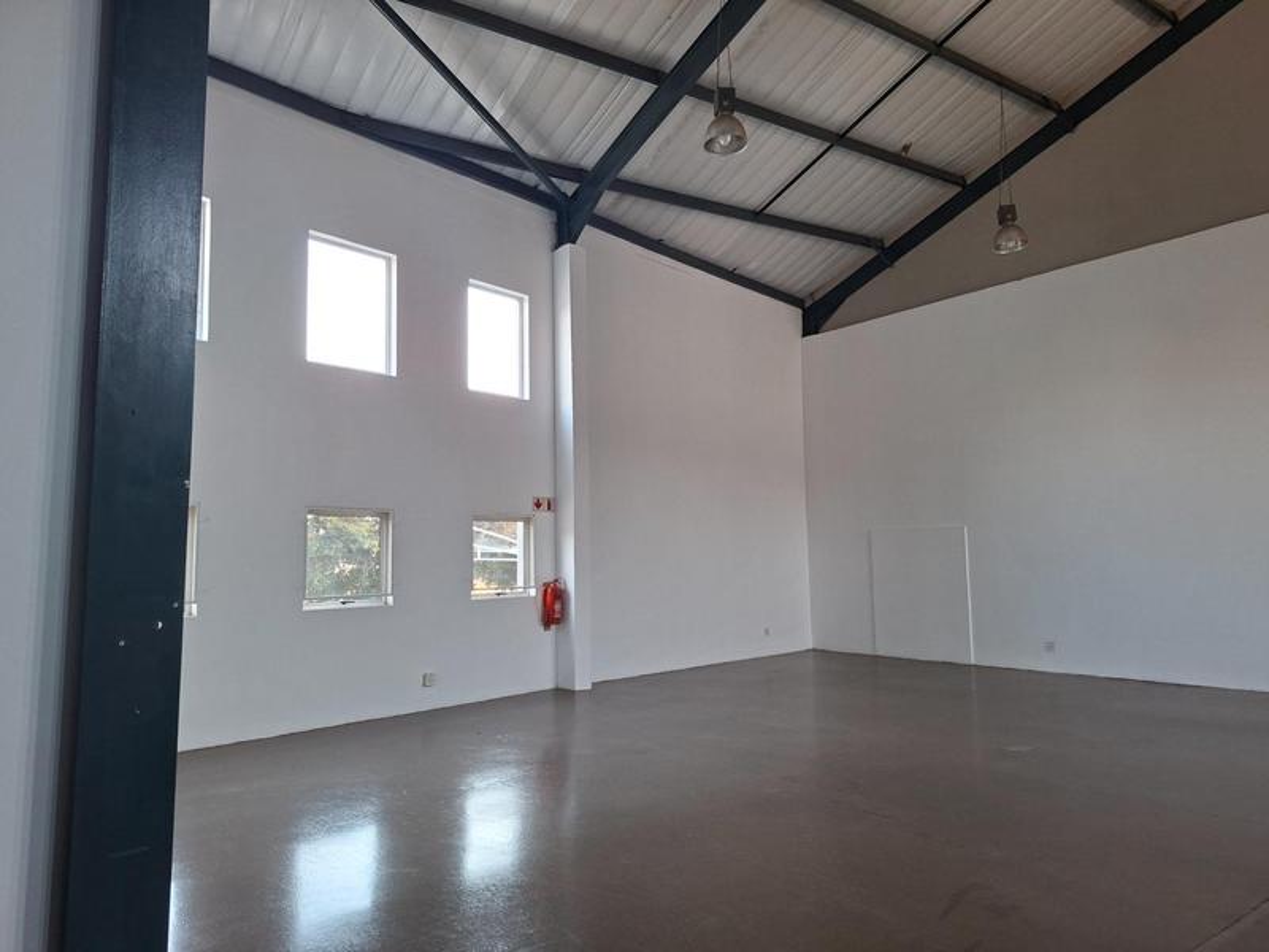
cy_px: 476
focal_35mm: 23
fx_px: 843
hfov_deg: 73.9
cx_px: 634
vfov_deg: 58.9
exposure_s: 1/100
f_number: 1.8
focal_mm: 5.54
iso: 200
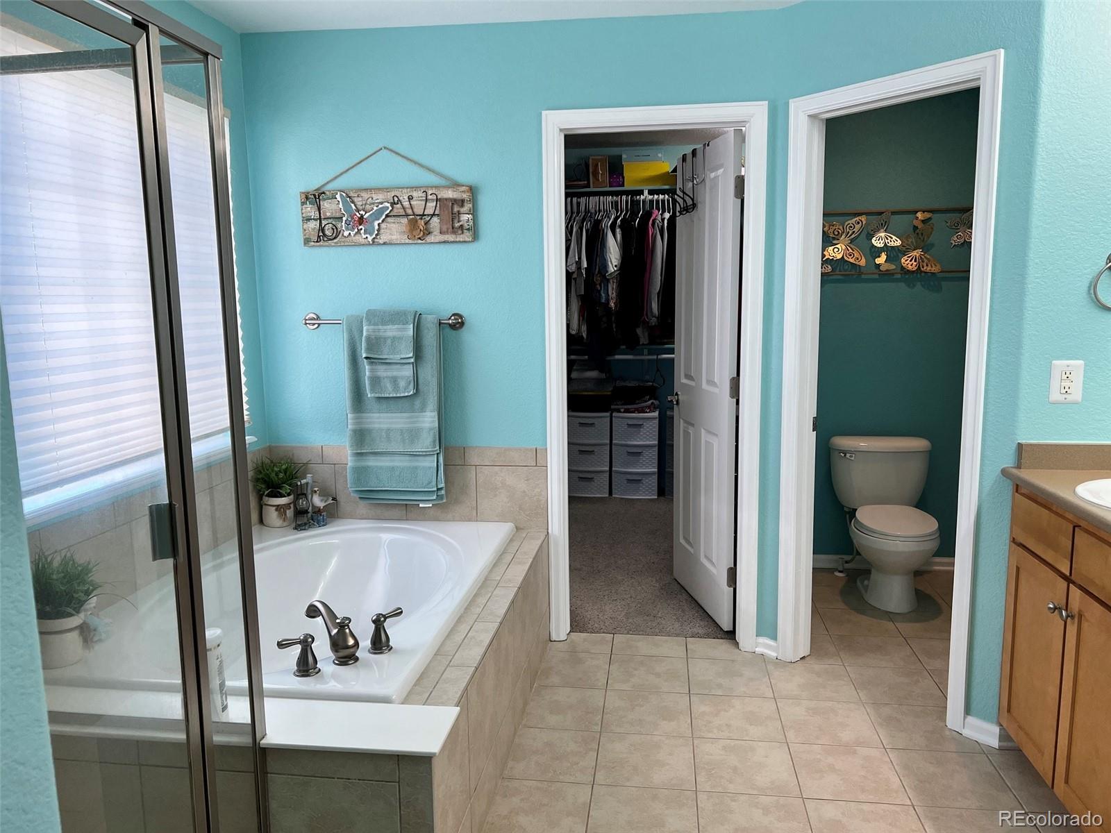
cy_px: 416
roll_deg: +0.8
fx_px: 834
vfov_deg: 53.1
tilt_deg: -9.6
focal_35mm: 26
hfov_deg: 67.3
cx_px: 556
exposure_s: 1/120
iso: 64
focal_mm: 5.7
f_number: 1.5
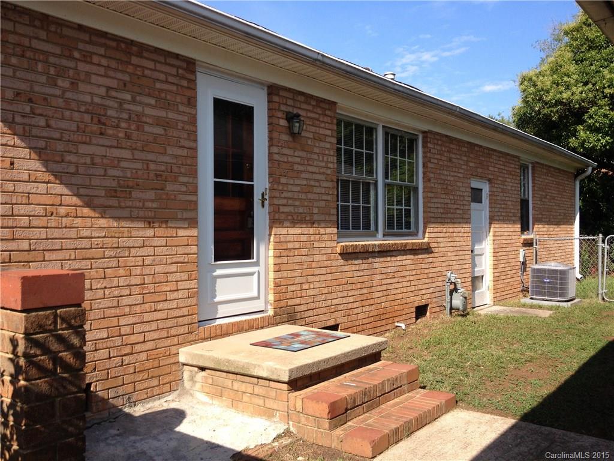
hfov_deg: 52.6
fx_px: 621
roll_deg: +0.2
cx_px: 307
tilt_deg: -1.5
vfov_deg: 40.7
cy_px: 230
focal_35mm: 35
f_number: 2.4
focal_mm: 4.28
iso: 50
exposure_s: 1/1042
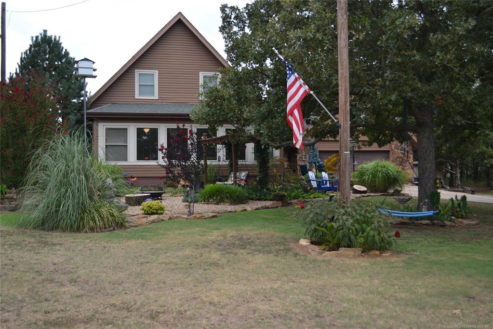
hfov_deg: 49.6
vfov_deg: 34.2
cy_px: 164
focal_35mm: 39
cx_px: 246
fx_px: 534
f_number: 4.5
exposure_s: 1/200
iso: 100
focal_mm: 26
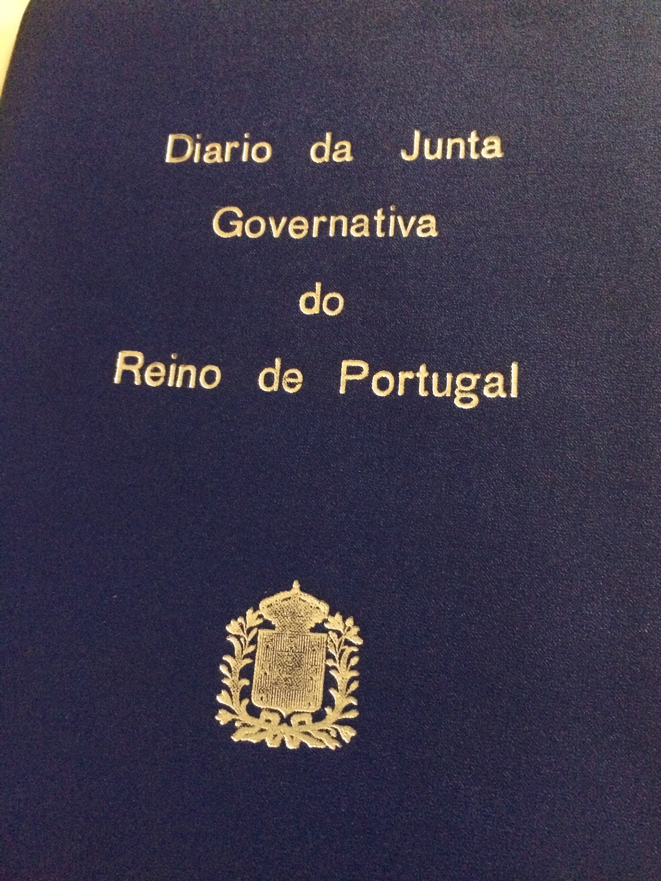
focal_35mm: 29
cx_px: 330
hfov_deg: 48.2
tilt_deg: -72.0
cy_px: 440
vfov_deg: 61.7
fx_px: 738
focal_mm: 4.15
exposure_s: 1/17
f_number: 2.2
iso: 500
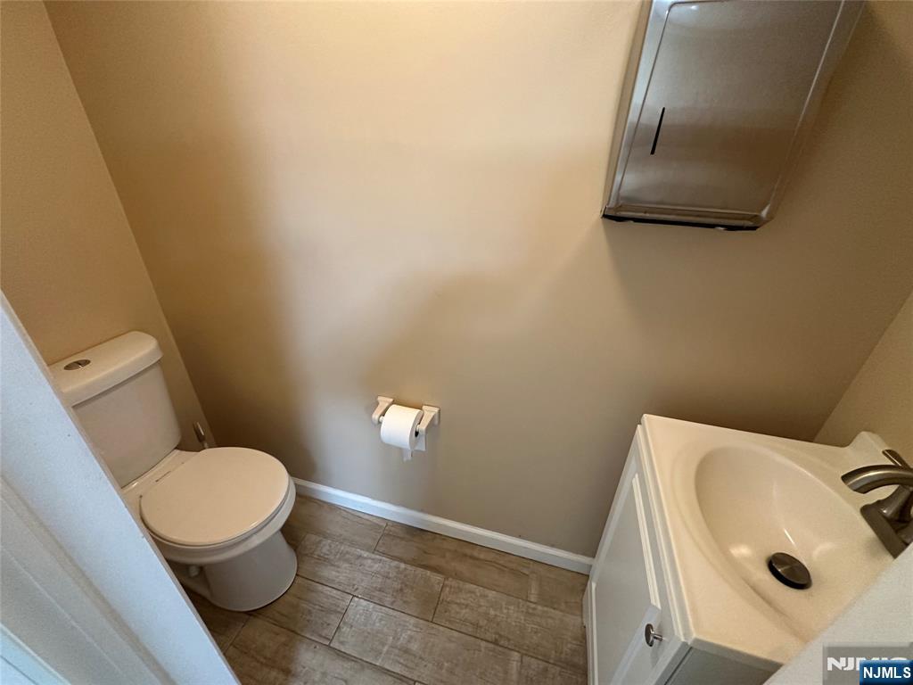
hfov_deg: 102.1
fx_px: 369
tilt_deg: -28.3
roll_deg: -2.1
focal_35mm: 14
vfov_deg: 85.7
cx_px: 456
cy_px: 342
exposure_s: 1/60
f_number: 2.2
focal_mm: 2.22
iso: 400
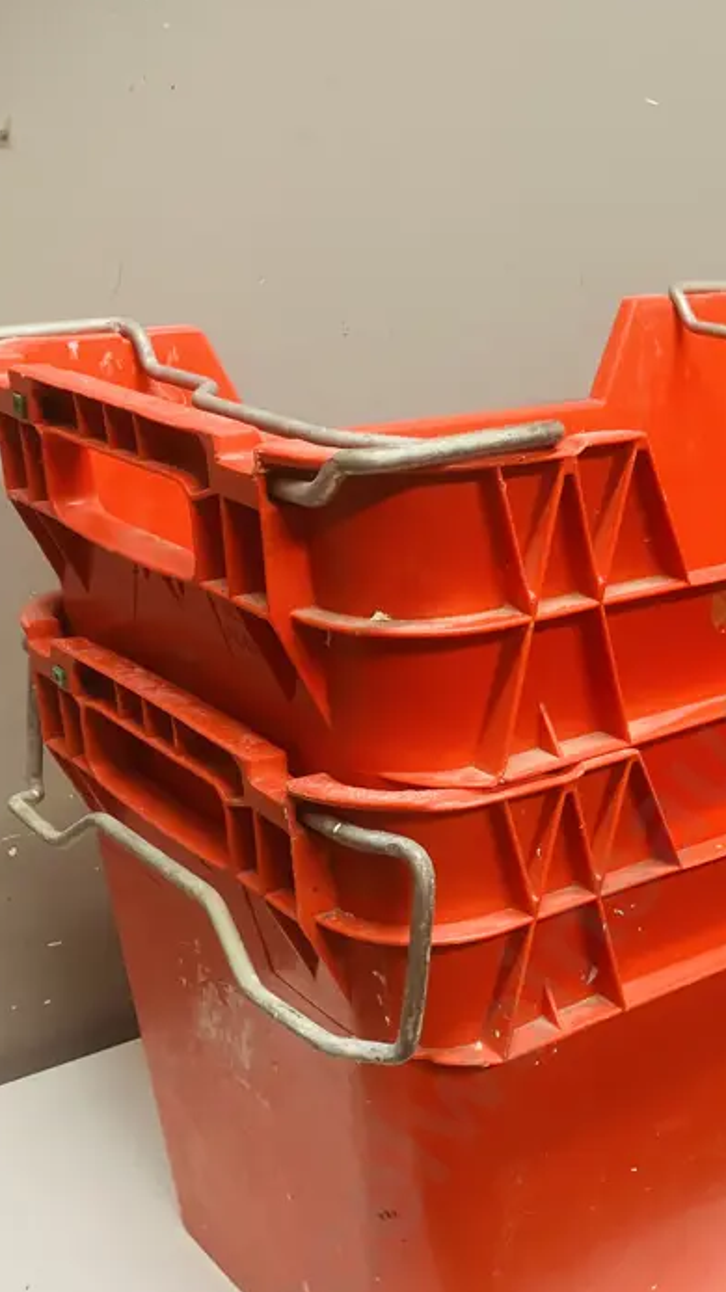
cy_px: 903
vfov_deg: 44.5
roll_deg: -1.1
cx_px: 609
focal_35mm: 45
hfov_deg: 25.9
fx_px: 1541
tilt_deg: -24.6
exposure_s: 1/50
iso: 100
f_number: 1.8
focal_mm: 3.99
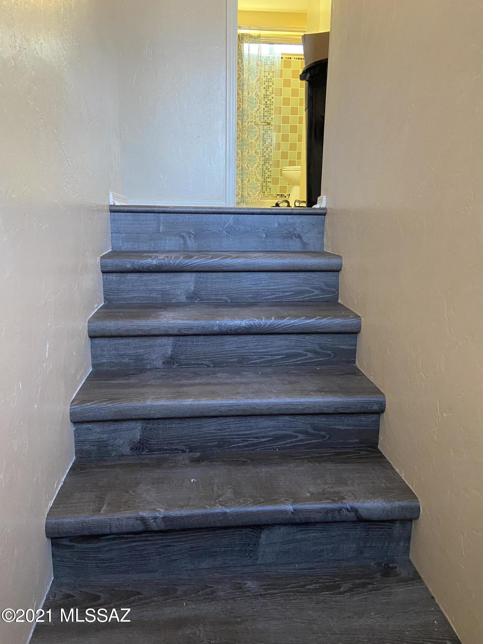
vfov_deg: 67.3
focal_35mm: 26
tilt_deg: -11.6
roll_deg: -0.6
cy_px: 322
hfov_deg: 53.1
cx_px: 242
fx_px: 484
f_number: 1.8
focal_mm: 4.25
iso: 400
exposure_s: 1/60
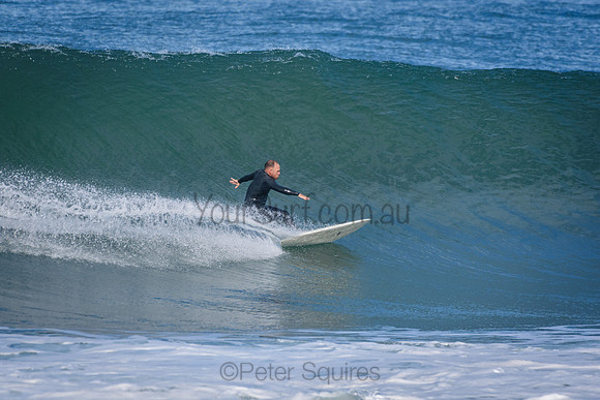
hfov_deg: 2.7
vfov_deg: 1.8
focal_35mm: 750
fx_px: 12502
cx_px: 300
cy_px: 200
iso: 450
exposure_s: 1/2000
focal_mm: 500
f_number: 5.6
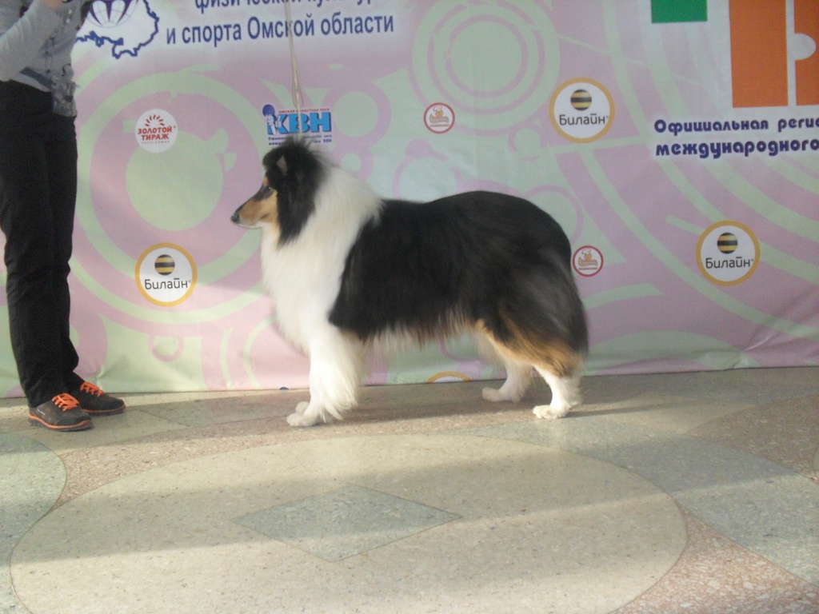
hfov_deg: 49.0
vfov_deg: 37.7
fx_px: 899
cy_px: 307
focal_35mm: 38
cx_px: 410
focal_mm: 6.3
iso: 200
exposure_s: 1/45
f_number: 2.8
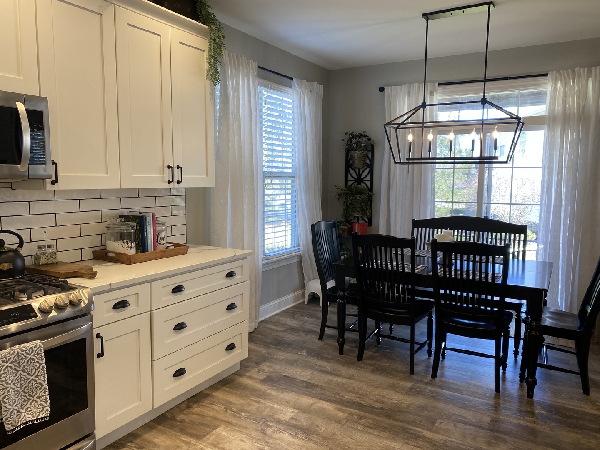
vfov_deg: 53.1
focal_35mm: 26
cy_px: 225
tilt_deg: -7.3
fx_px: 451
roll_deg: +0.1
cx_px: 300
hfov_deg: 67.3
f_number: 1.8
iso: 100
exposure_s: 1/120
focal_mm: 4.25
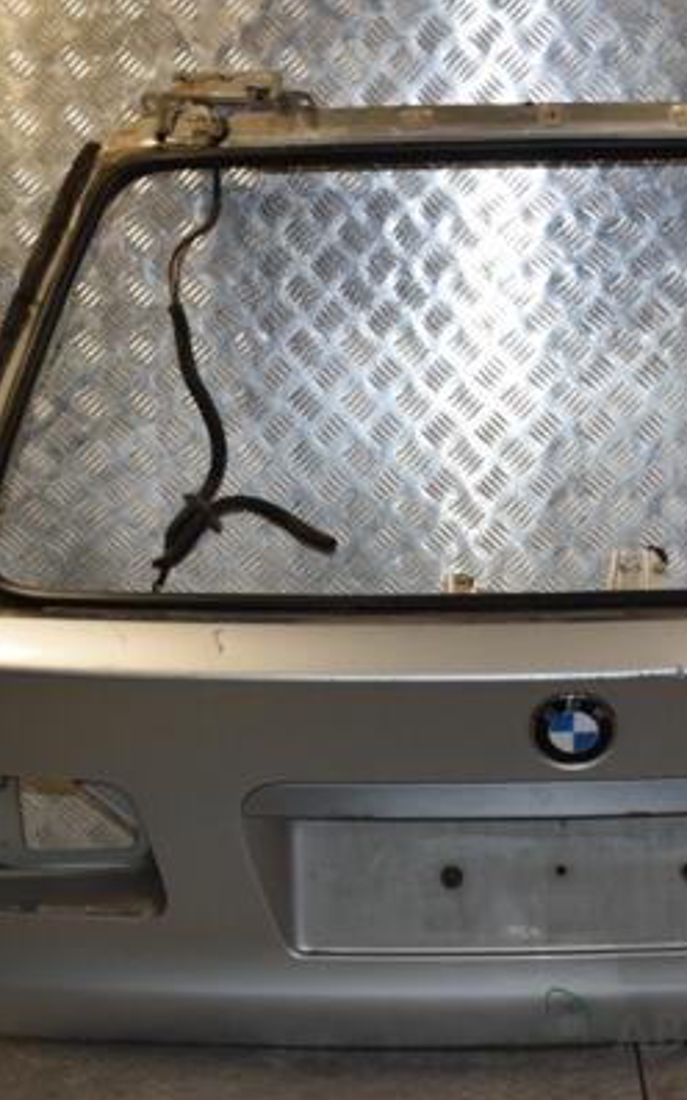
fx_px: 2218
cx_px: 562
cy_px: 549
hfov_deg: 17.4
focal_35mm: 74
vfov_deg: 27.9
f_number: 7.1
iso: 800
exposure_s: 1/200
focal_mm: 32
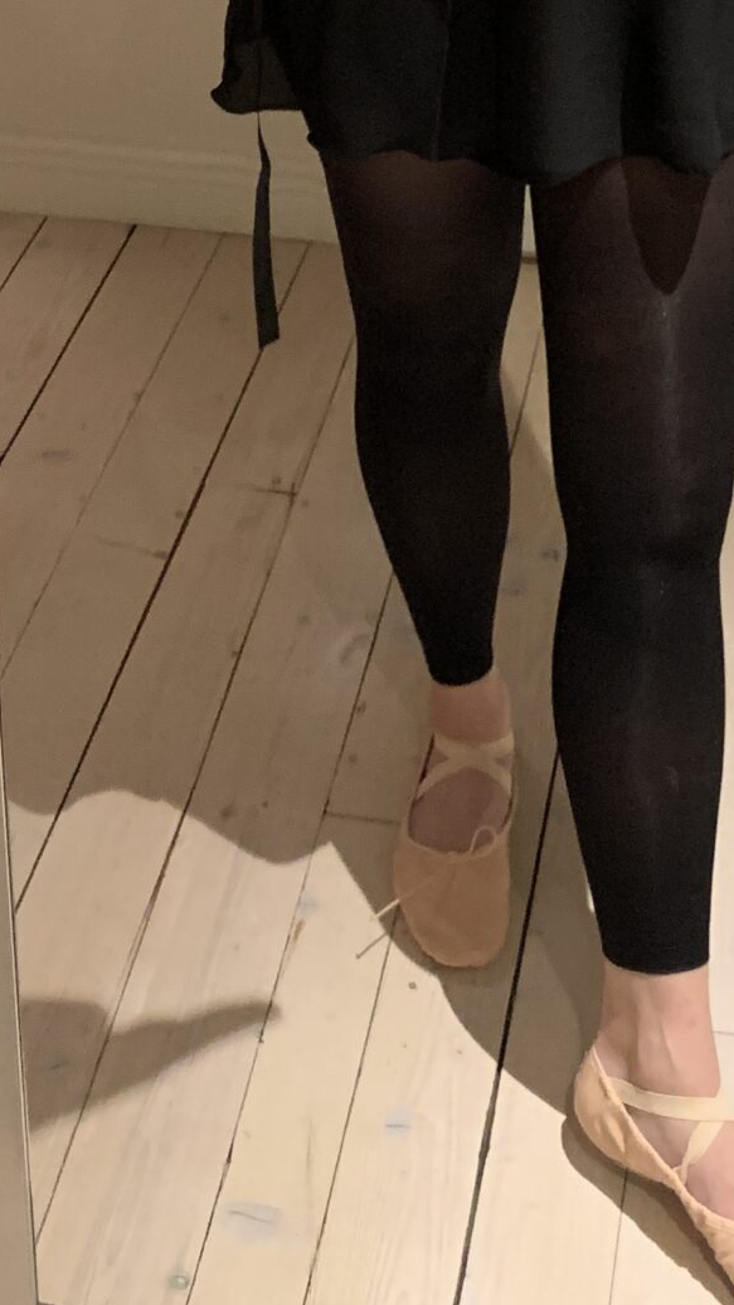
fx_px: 2421
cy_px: -125
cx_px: 568
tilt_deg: -23.6
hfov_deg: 17.1
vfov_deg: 27.6
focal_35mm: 70
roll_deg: -2.8
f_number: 1.8
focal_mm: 4.25
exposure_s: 1/25
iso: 500
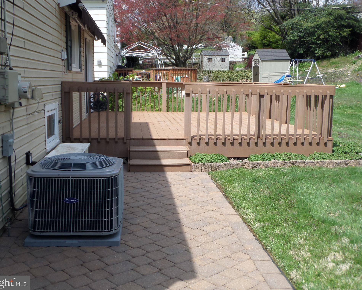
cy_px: 145
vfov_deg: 34.9
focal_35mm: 43
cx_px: 177
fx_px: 461
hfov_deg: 42.9
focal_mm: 6.8
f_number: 3.6
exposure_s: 1/750
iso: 100
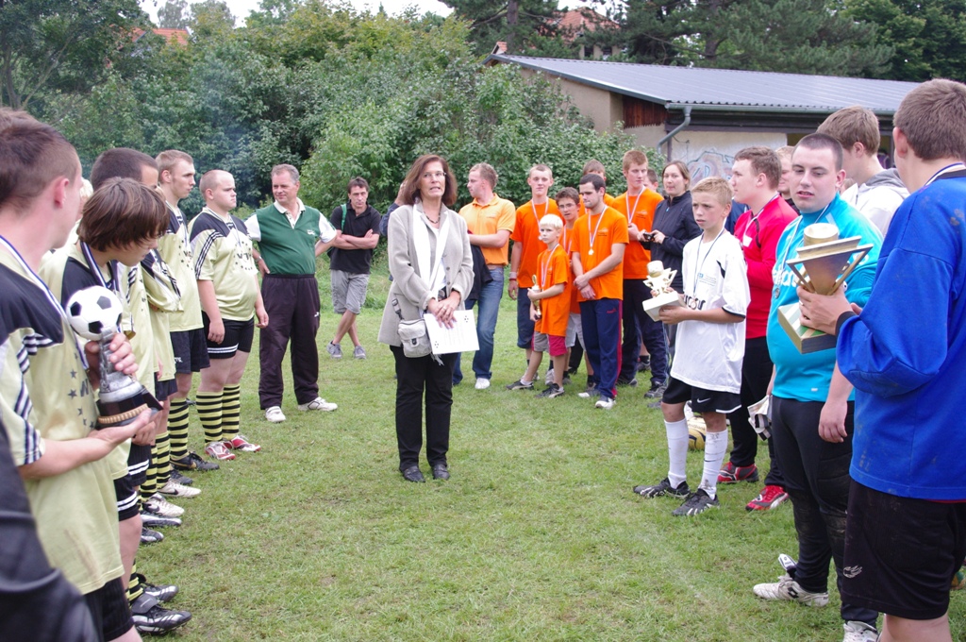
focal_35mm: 39
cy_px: 321
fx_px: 1045
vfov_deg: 34.1
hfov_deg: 49.6
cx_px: 483
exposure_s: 1/400
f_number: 5.6
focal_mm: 26.25
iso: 800
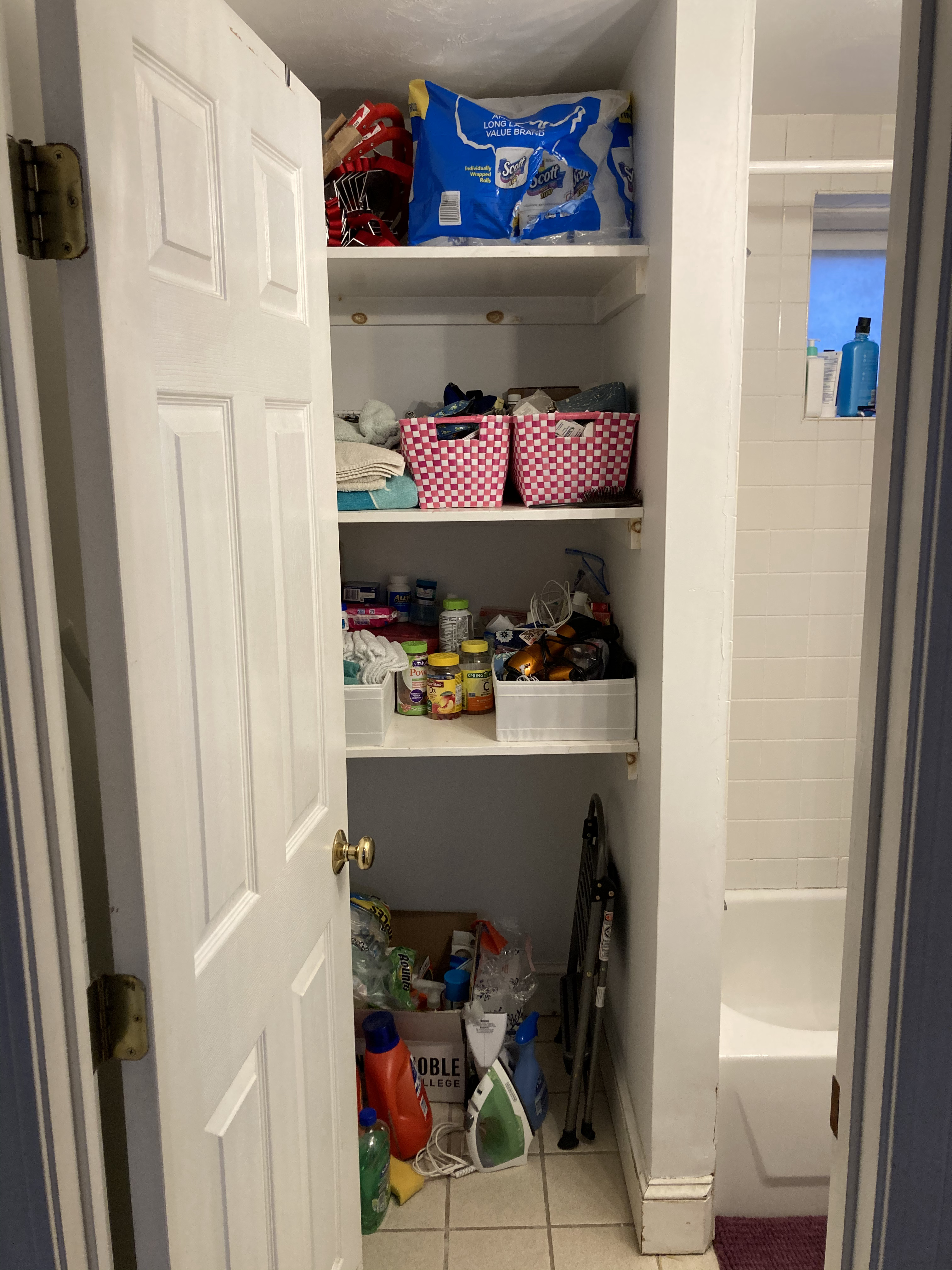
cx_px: 476
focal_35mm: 28
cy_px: 635
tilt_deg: -10.1
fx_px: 1027
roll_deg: +0.3
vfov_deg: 63.4
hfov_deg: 49.7
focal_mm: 3.99
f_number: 1.8
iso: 80
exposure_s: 1/60
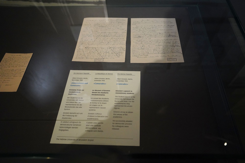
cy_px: 82
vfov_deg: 53.1
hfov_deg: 73.7
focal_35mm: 24
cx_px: 122
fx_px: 163
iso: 5000
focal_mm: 24
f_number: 3.2
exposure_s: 1/80
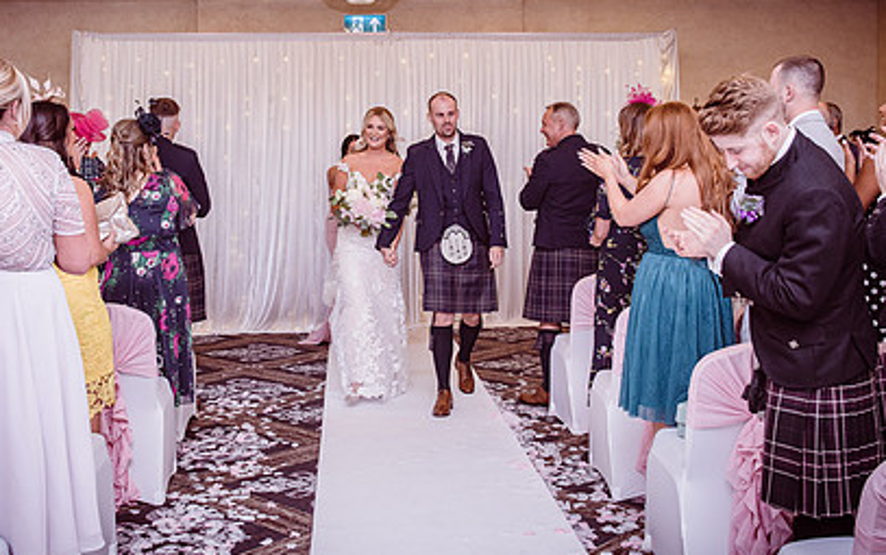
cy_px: 190
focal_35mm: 45
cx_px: 385
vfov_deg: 28.5
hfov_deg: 44.2
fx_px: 1087
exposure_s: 1/100
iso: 400
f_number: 5.6
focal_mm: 31
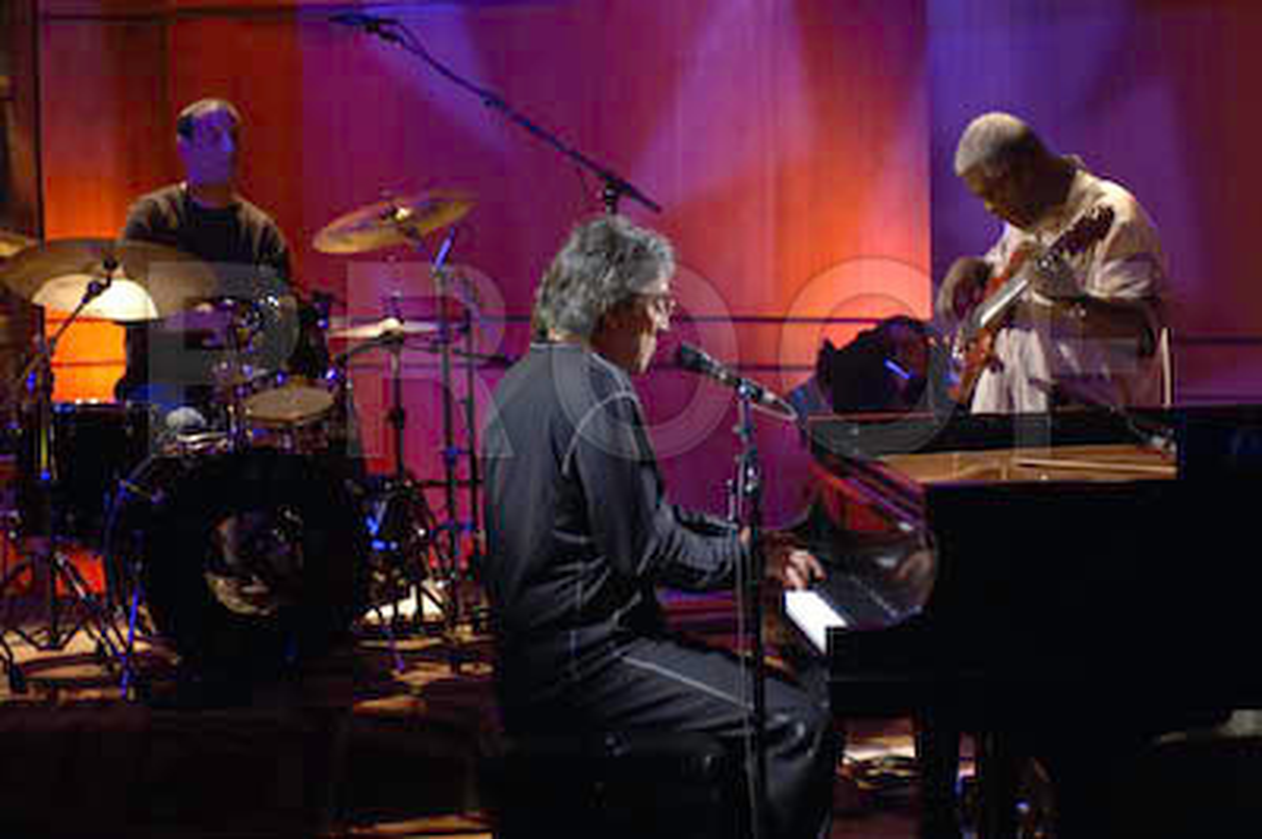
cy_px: 420
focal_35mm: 90
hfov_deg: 22.6
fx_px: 3152
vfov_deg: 15.2
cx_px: 631
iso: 800
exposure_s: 1/50
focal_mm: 60
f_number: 2.8
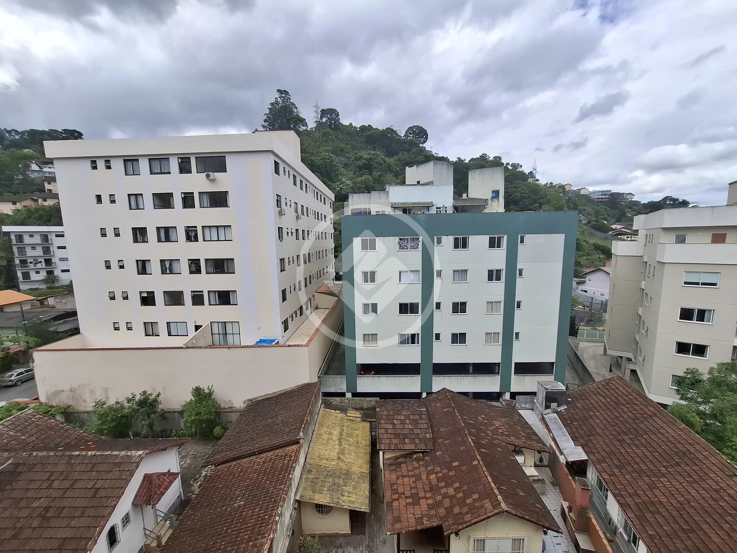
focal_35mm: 13
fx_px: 277
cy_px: 276
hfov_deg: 106.2
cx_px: 368
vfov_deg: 89.9
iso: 40
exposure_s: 1/1142
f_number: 2.2
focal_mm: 1.74
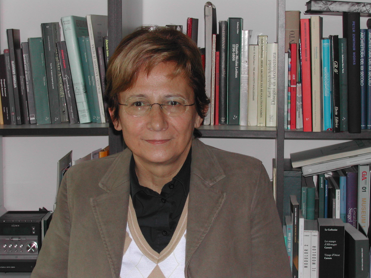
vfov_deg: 18.0
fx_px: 879
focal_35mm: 82
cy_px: 139
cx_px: 186
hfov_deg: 23.8
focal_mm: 17.4
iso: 108
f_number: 4.1
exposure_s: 1/60.1
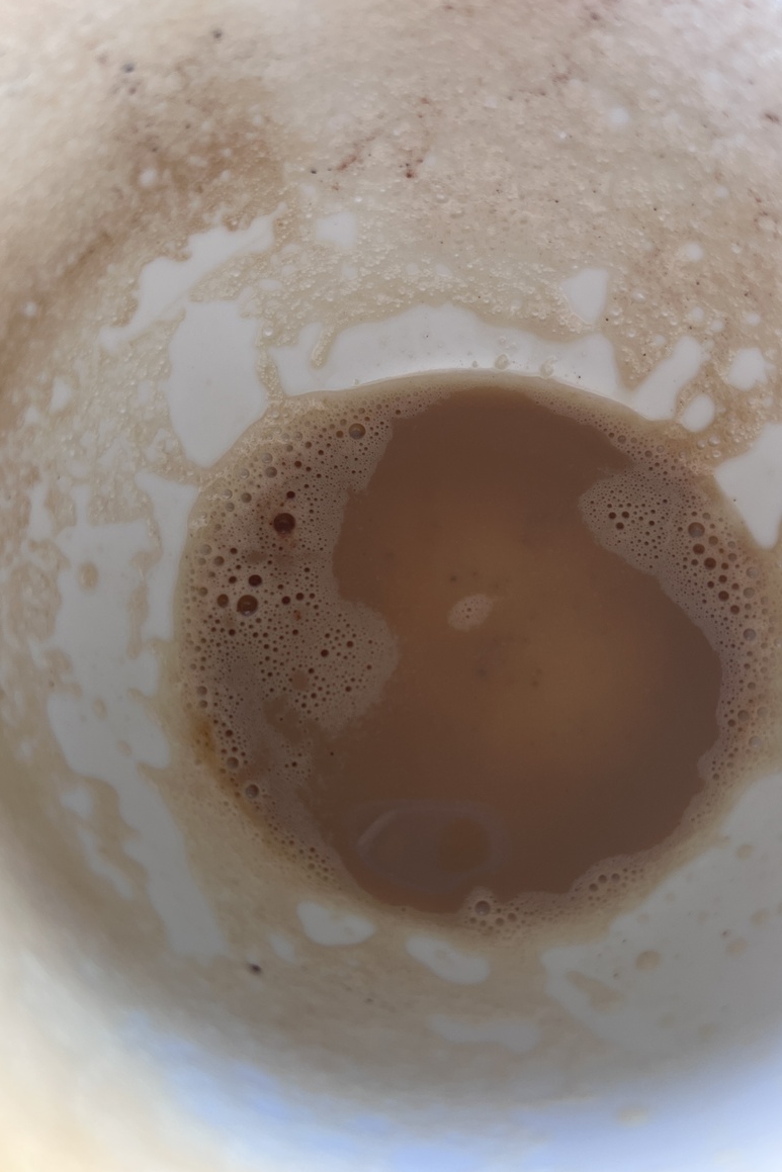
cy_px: 578
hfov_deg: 46.4
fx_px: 912
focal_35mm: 28
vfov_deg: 65.5
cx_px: 400
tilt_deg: -72.9
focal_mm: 5.1
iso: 64
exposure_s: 1/121
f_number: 1.6
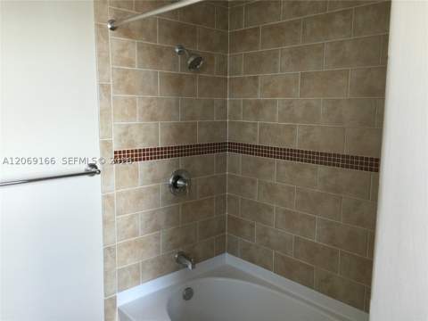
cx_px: 214
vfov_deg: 48.2
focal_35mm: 29
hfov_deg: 61.7
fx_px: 359
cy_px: 160
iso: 50
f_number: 2.2
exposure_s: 1/30
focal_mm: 4.15
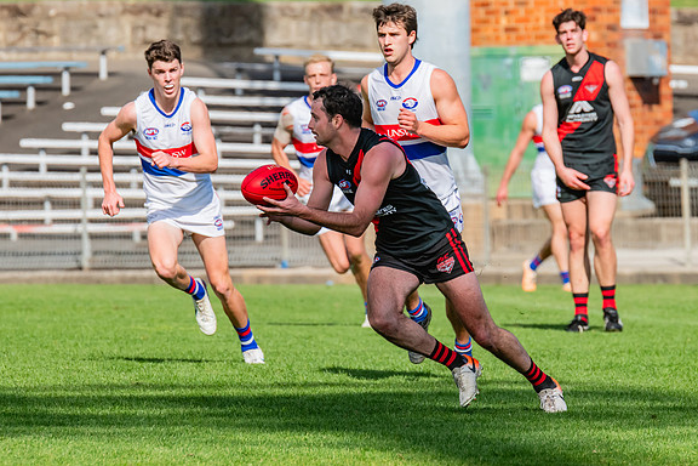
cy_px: 222
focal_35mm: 575
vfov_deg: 2.4
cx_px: 399
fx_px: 11148
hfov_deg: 3.6
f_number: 10
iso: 800
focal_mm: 420
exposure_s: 1/1600
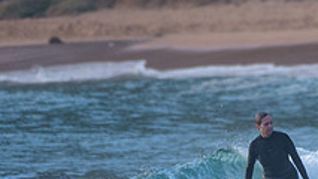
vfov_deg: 0.7
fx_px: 15723
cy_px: 195
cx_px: 313
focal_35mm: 1864
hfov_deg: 1.2
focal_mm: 500
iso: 640
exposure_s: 1/2000
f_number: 5.6
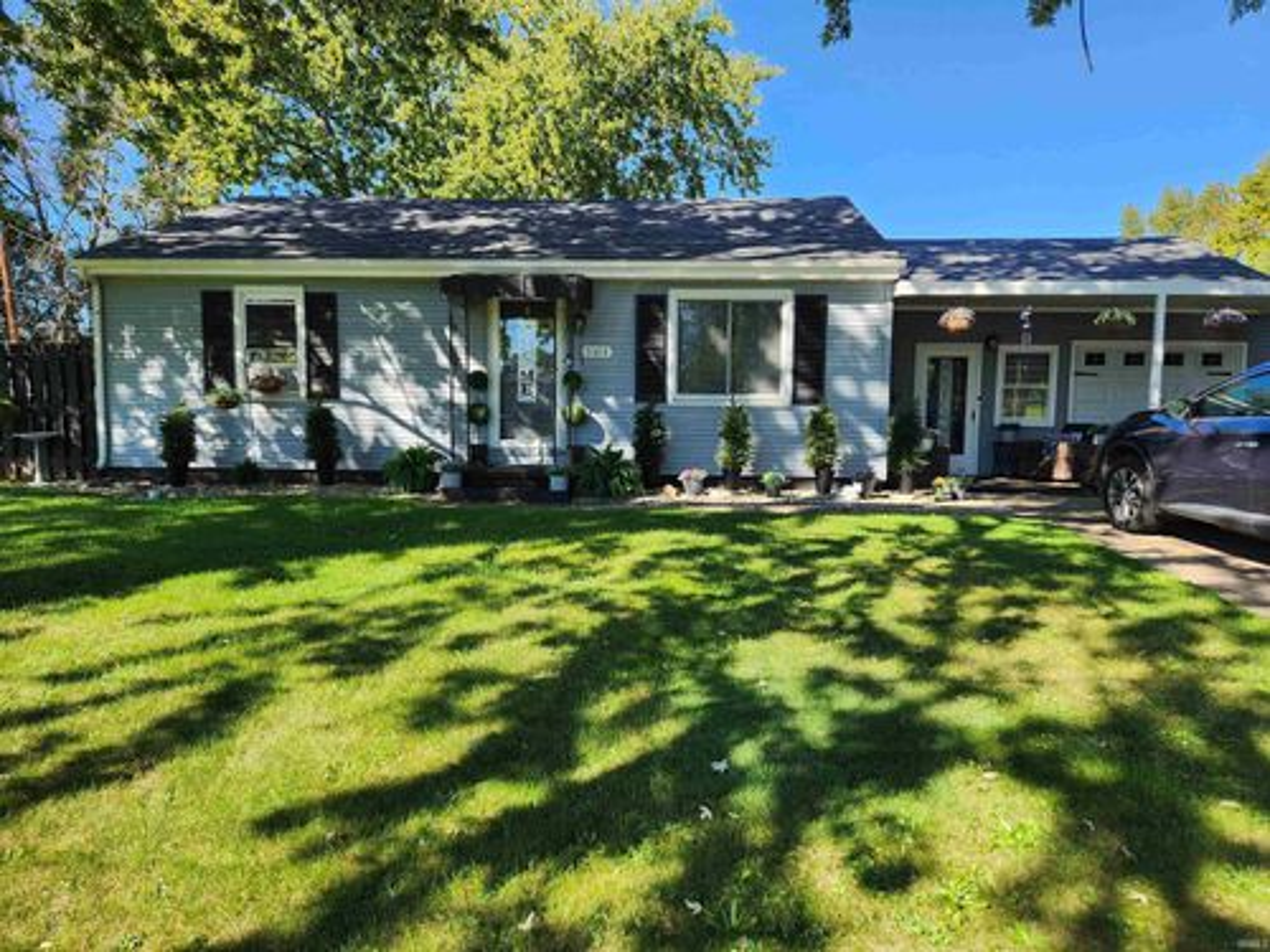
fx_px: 844
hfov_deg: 73.9
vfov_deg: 58.9
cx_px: 635
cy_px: 476
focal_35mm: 23
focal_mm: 5.4
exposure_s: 1/522
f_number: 1.8
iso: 20
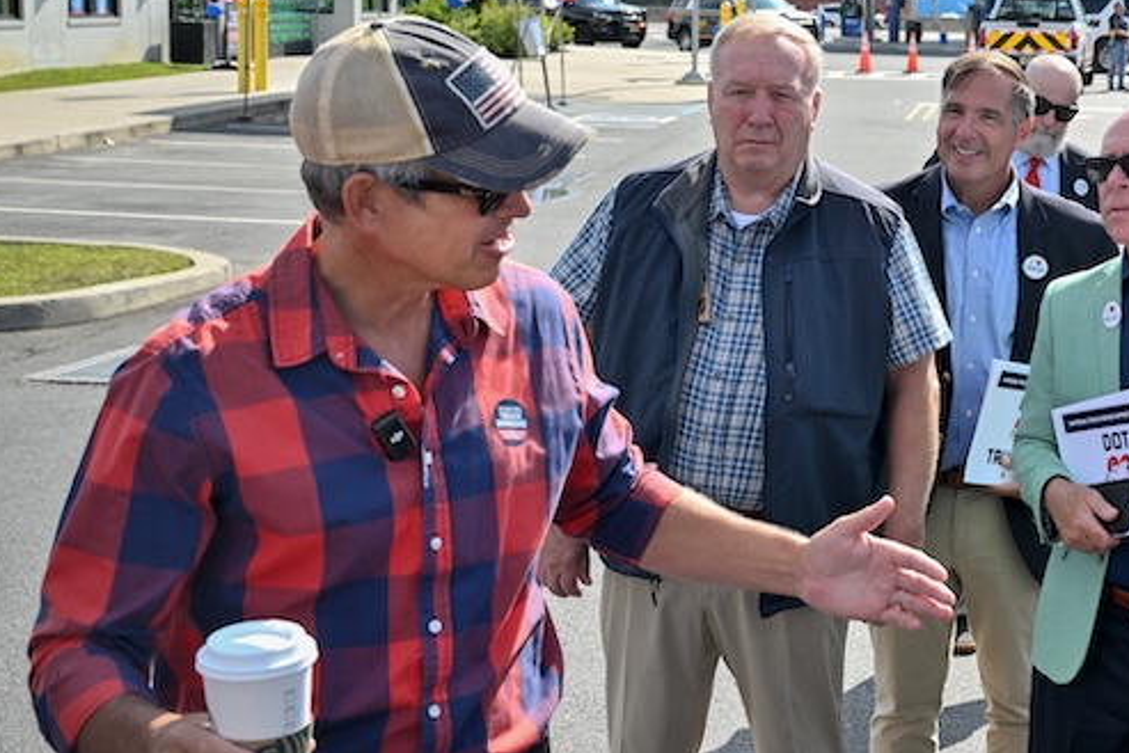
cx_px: 1131
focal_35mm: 71
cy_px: 257
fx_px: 2227
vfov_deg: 19.1
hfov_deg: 26.9
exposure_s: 1/640
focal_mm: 35
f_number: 5.6
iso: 200
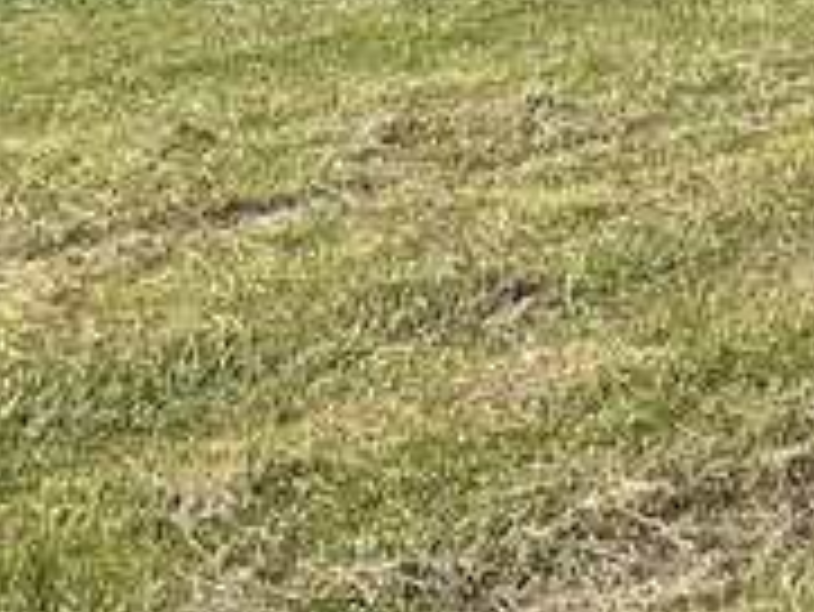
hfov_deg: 21.8
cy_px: -886
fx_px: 2024
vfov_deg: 12.9
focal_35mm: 86
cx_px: 850
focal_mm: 1.57
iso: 32
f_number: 1.8
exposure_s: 1/1623
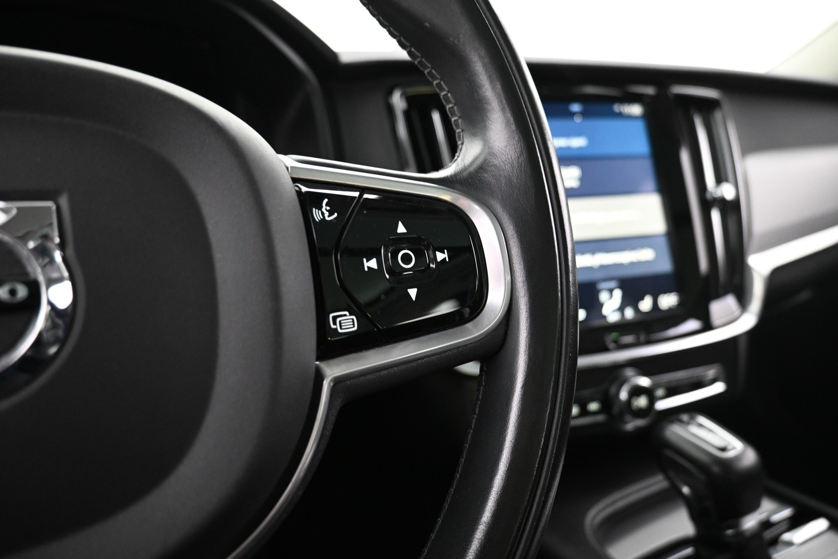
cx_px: 419
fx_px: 559
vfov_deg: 53.1
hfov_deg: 73.7
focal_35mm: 24
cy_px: 280
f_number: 3.5
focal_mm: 16
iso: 1600
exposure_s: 1/10
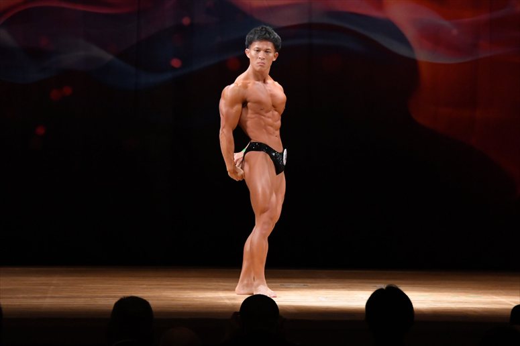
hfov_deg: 9.2
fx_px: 3248
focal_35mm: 225
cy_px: 173
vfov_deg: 6.1
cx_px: 260
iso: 4000
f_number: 5.6
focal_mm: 150
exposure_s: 1/400
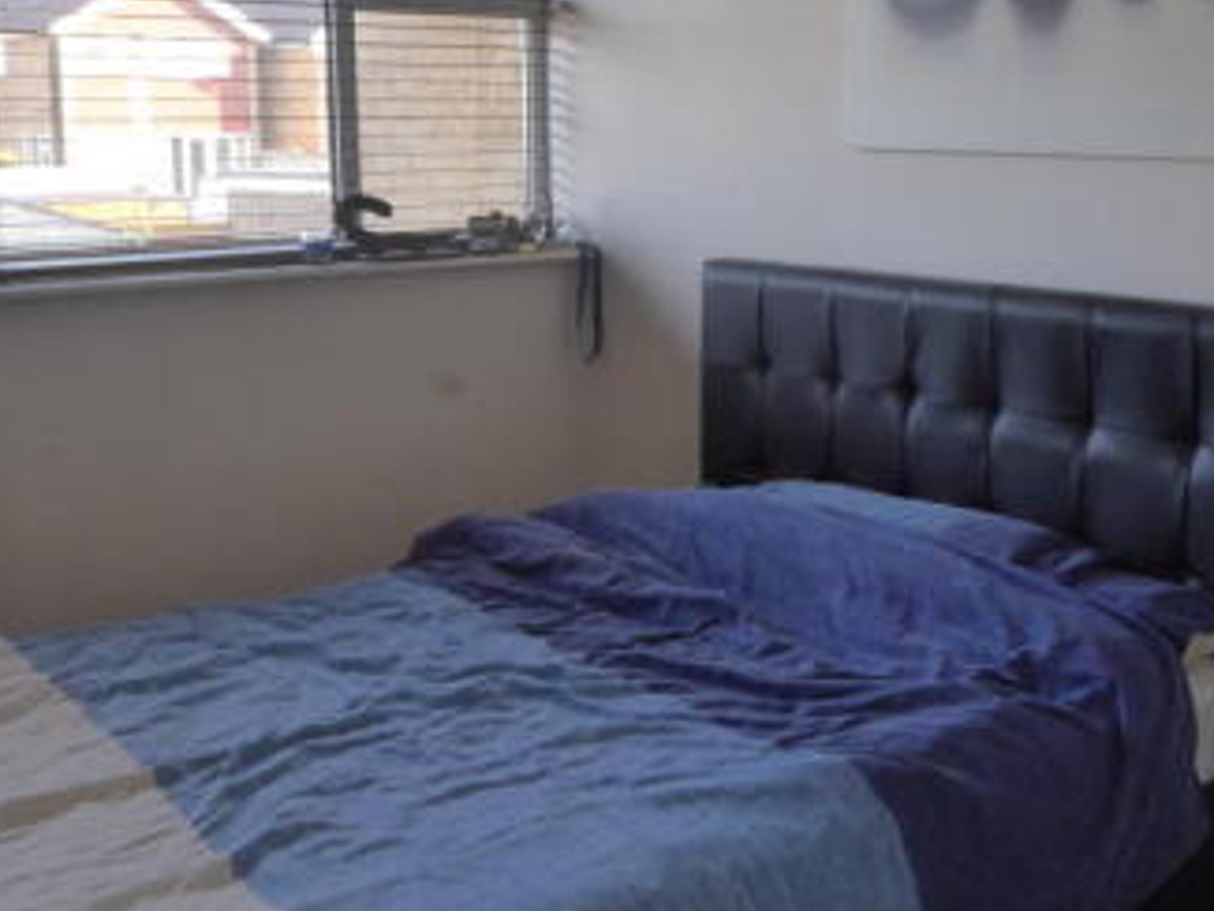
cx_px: 708
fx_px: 1509
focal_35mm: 43
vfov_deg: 33.6
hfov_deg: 43.7
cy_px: 386
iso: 400
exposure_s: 1/80
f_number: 3.3
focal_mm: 4.3
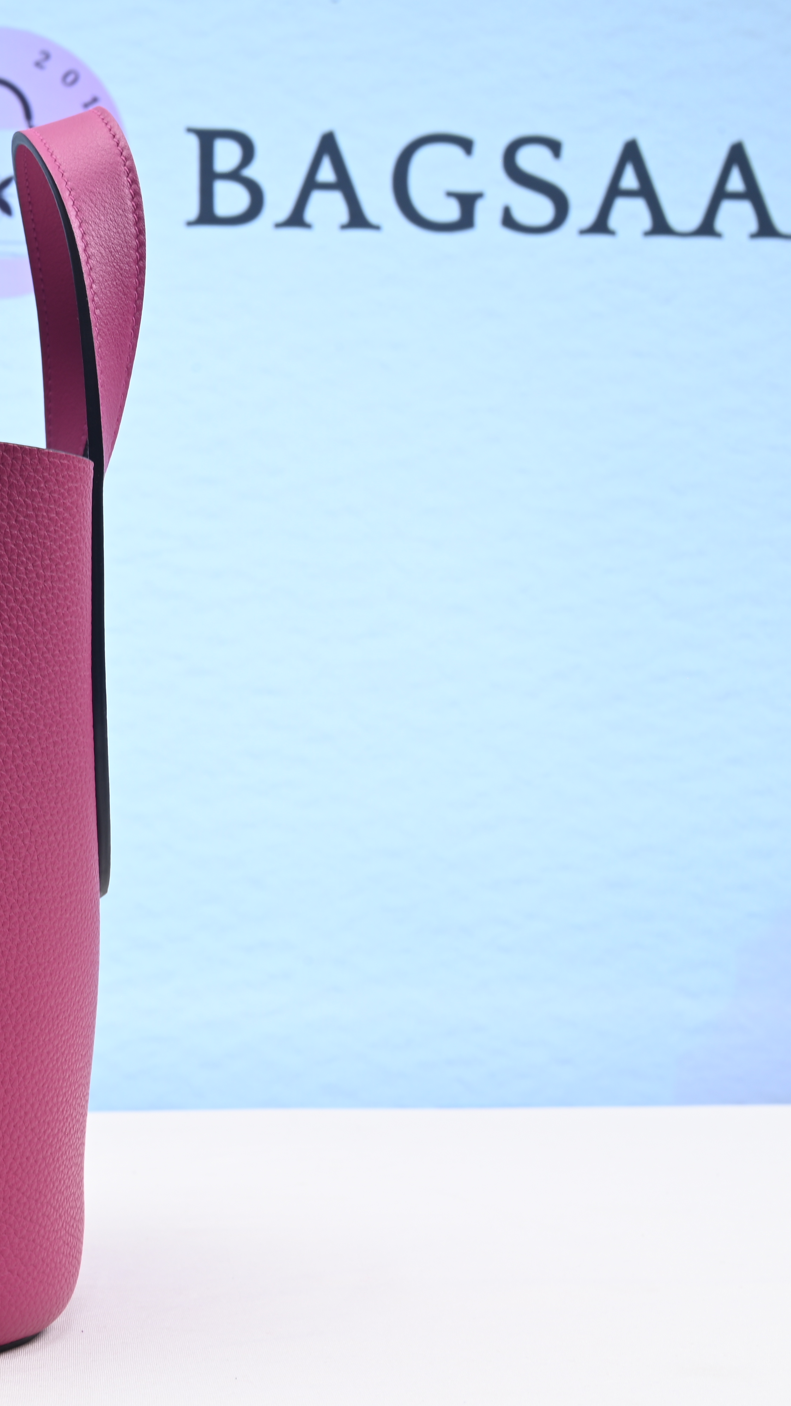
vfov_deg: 31.0
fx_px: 2536
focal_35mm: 68
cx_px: 49
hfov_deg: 17.4
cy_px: 699
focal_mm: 43
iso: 100
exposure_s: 1/2
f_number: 16
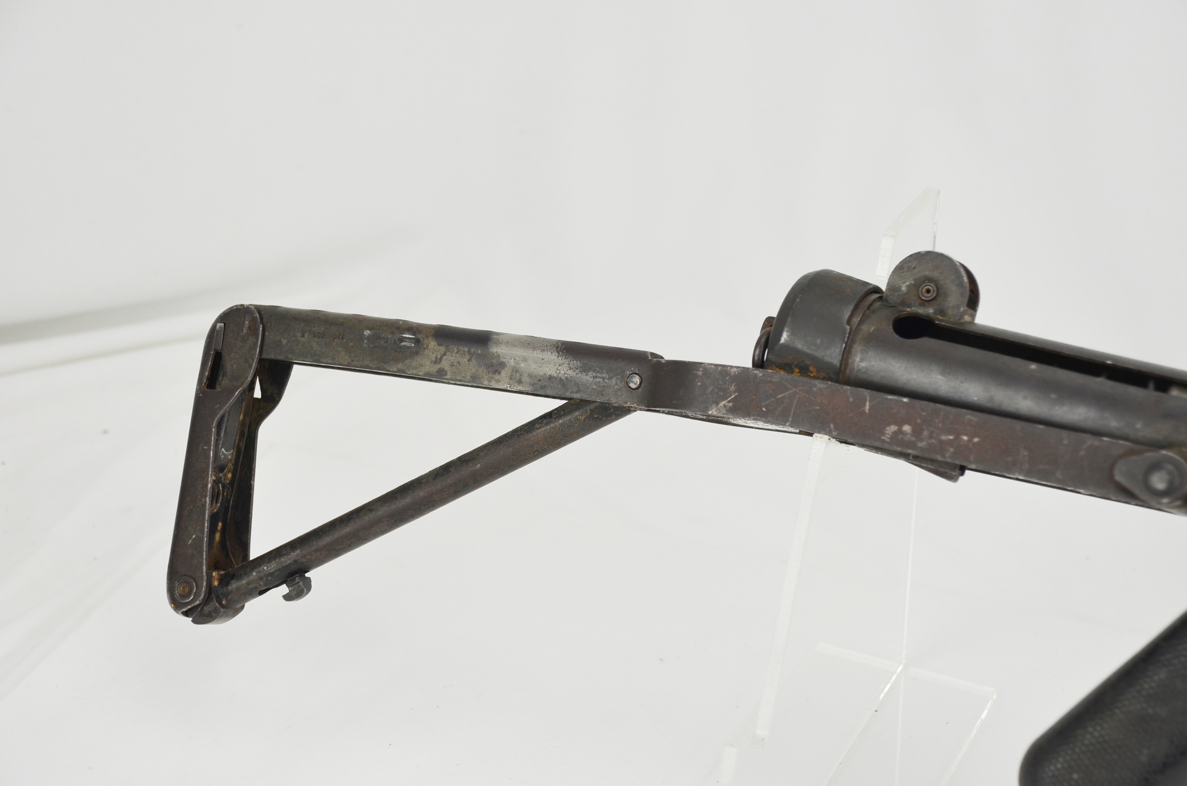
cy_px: 393
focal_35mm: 72
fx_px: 2369
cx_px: 594
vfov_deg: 18.8
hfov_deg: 28.1
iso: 360
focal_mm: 48
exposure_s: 1/125
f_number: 5.6
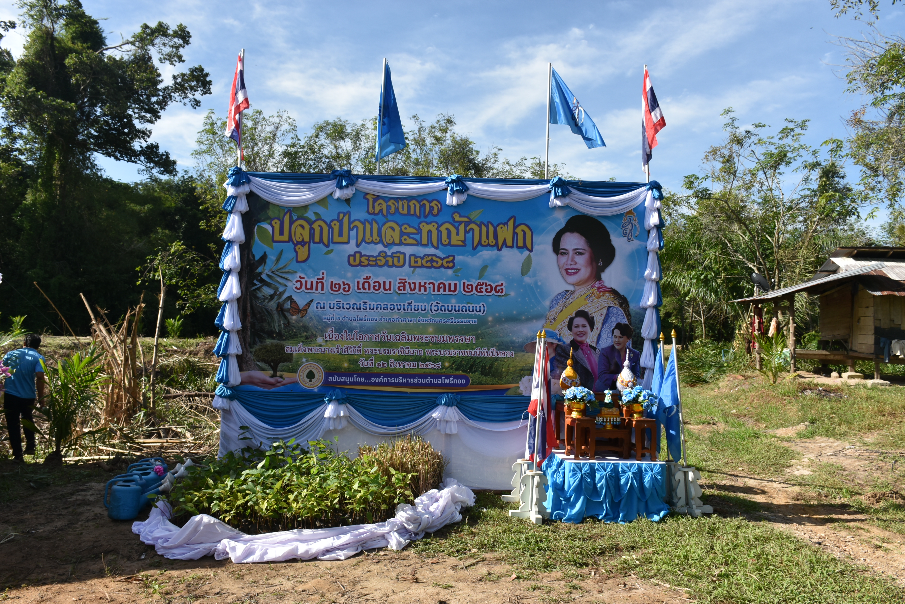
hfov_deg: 67.4
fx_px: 679
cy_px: 302
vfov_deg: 48.0
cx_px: 452
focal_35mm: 27
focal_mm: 18
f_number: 9
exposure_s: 1/320
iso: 200
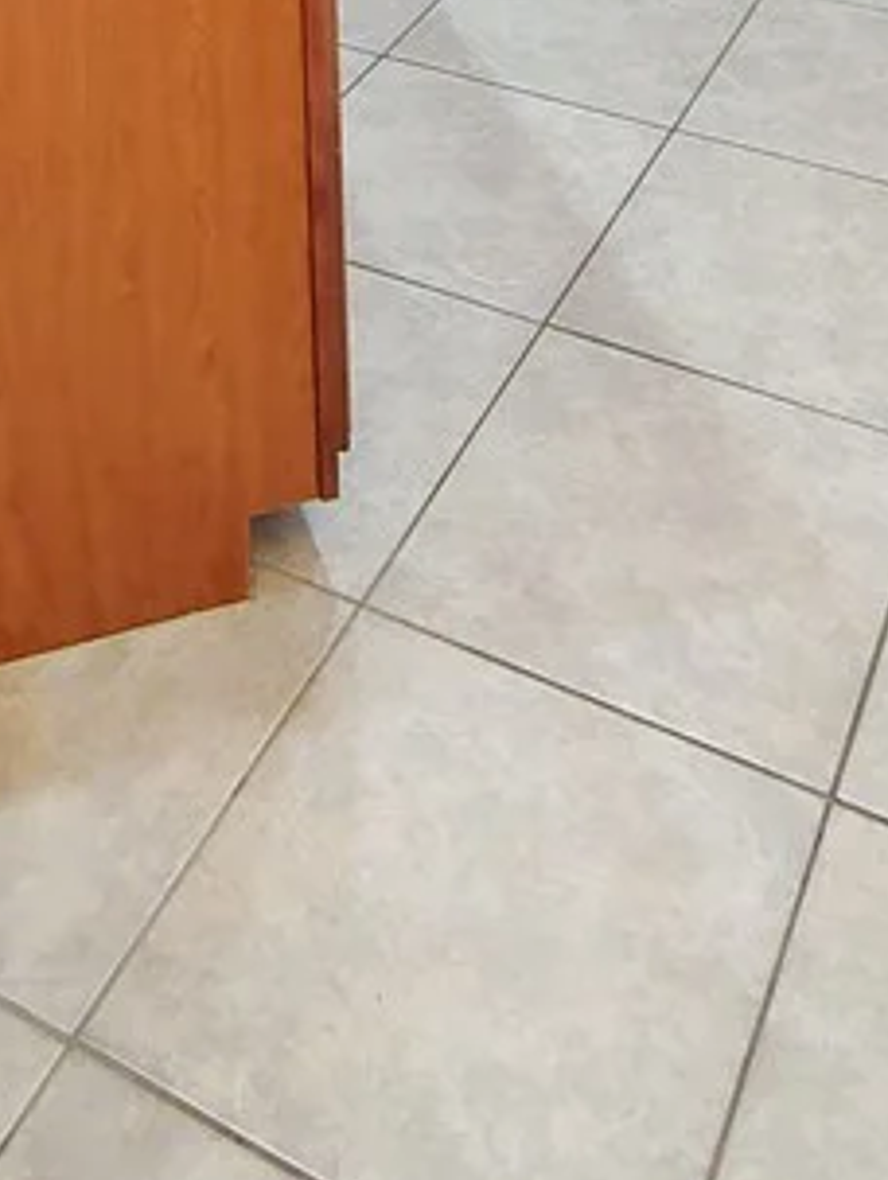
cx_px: 374
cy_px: -662
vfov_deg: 25.2
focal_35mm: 54
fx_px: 1843
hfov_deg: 27.1
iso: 406
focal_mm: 2.13
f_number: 2.2
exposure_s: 1/30
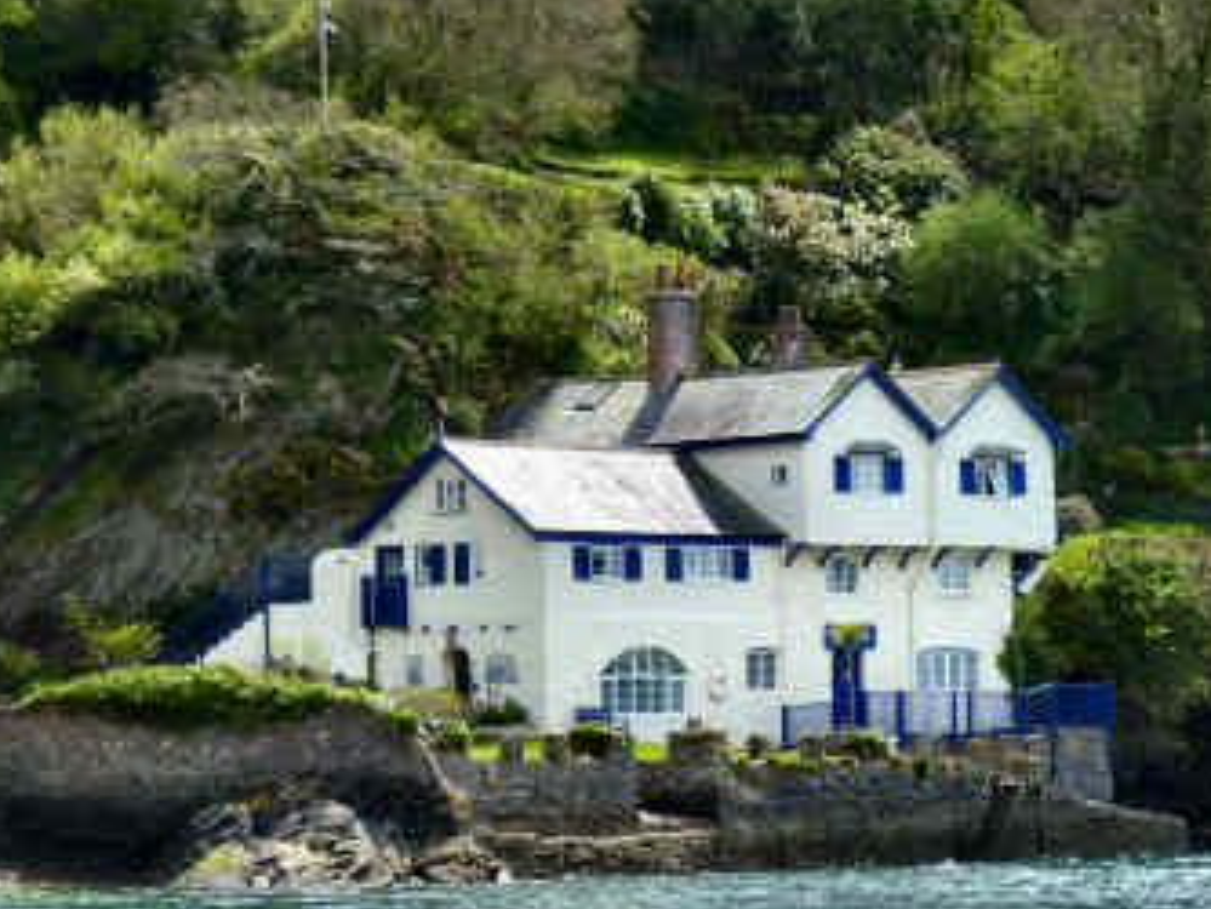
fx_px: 8049
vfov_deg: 6.5
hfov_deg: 8.6
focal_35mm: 230
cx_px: 604
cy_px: 451
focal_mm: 39.9
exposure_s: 1/250
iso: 80
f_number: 4.5
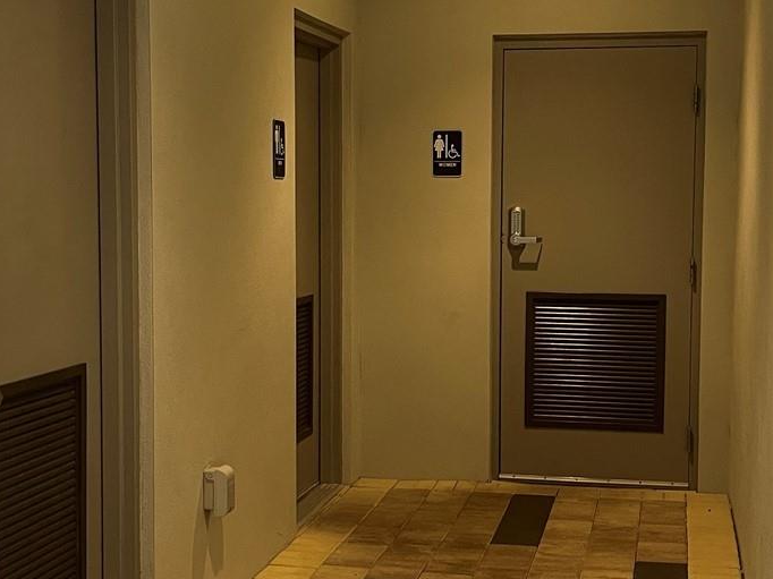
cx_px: 393
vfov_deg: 24.0
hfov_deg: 31.7
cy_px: 298
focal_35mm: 61
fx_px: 1362
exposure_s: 1/97
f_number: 1.6
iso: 125
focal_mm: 5.1
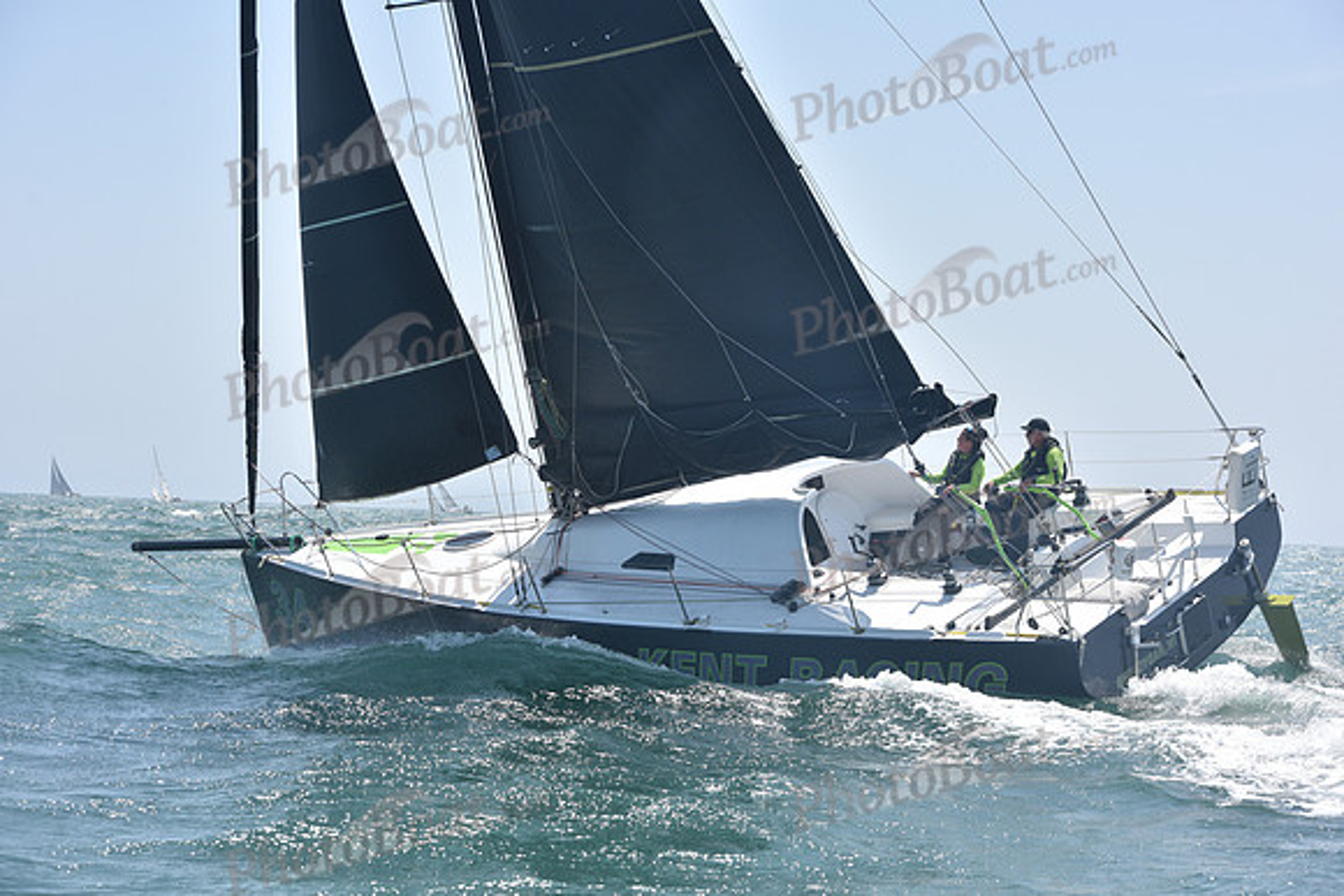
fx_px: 2614
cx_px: 672
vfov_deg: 19.5
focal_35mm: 70
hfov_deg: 28.8
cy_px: 448
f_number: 9
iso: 320
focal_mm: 70
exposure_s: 1/1000
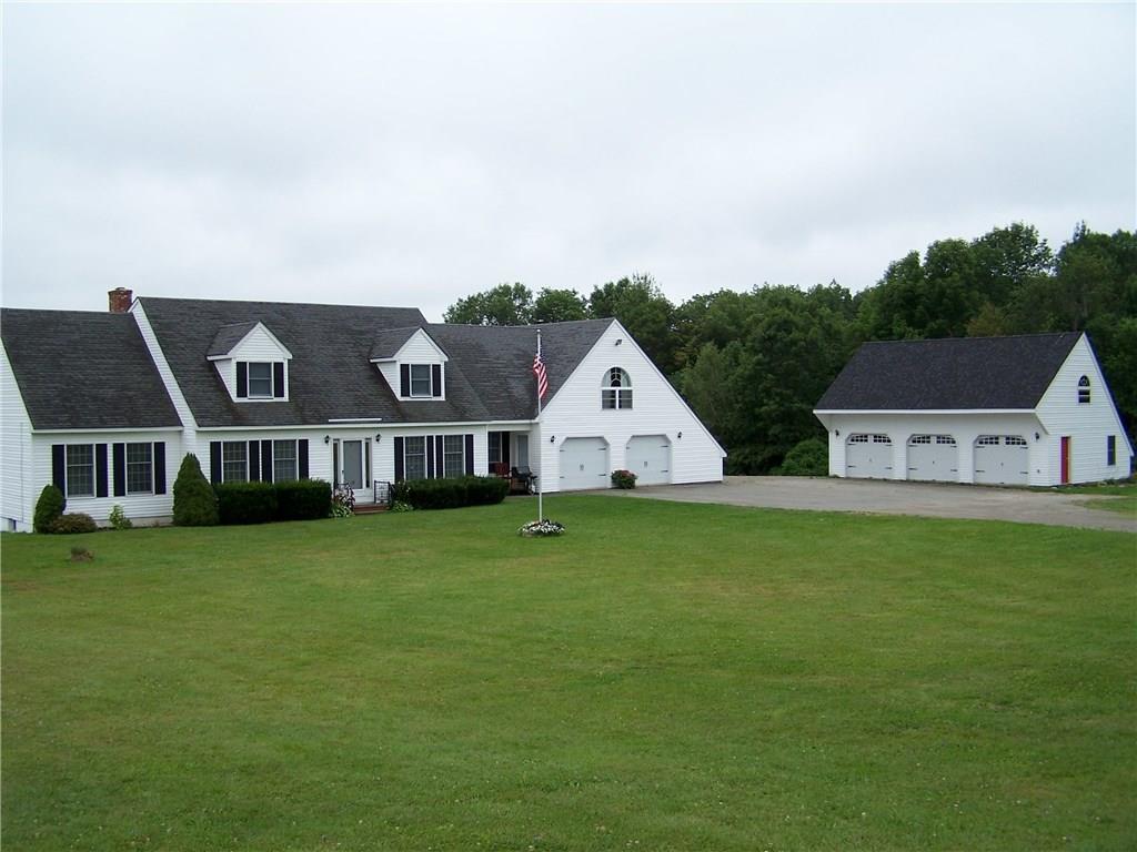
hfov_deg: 49.0
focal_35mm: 38
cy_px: 426
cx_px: 568
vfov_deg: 37.7
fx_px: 1248
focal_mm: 6.3
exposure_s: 1/250
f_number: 2.8
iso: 80
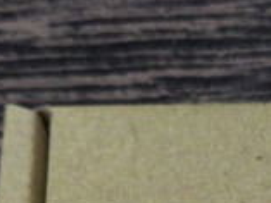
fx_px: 1794
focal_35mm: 229
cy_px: 469
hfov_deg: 8.5
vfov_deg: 6.2
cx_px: 359
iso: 640
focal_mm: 6.57
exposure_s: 1/40
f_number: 1.6
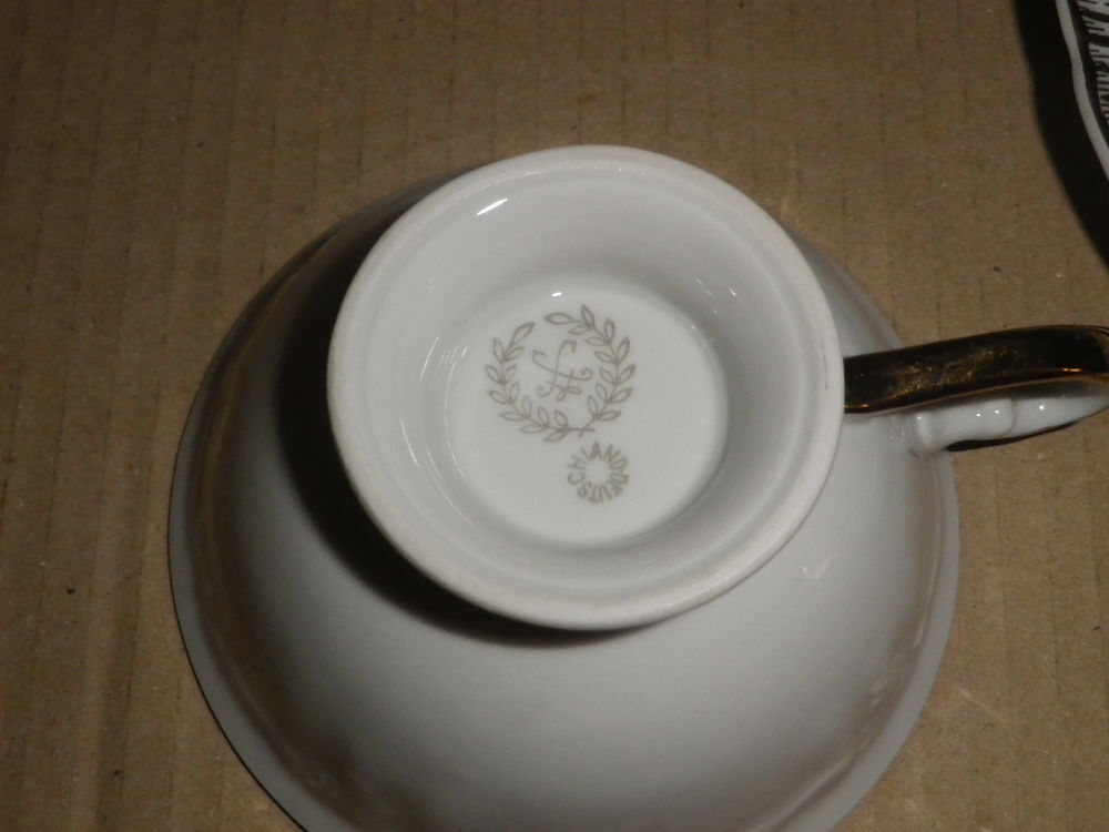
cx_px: 554
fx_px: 1474
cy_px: 416
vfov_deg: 31.5
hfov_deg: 41.2
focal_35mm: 46
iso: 400
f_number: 8.4
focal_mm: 8.2
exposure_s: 1/60
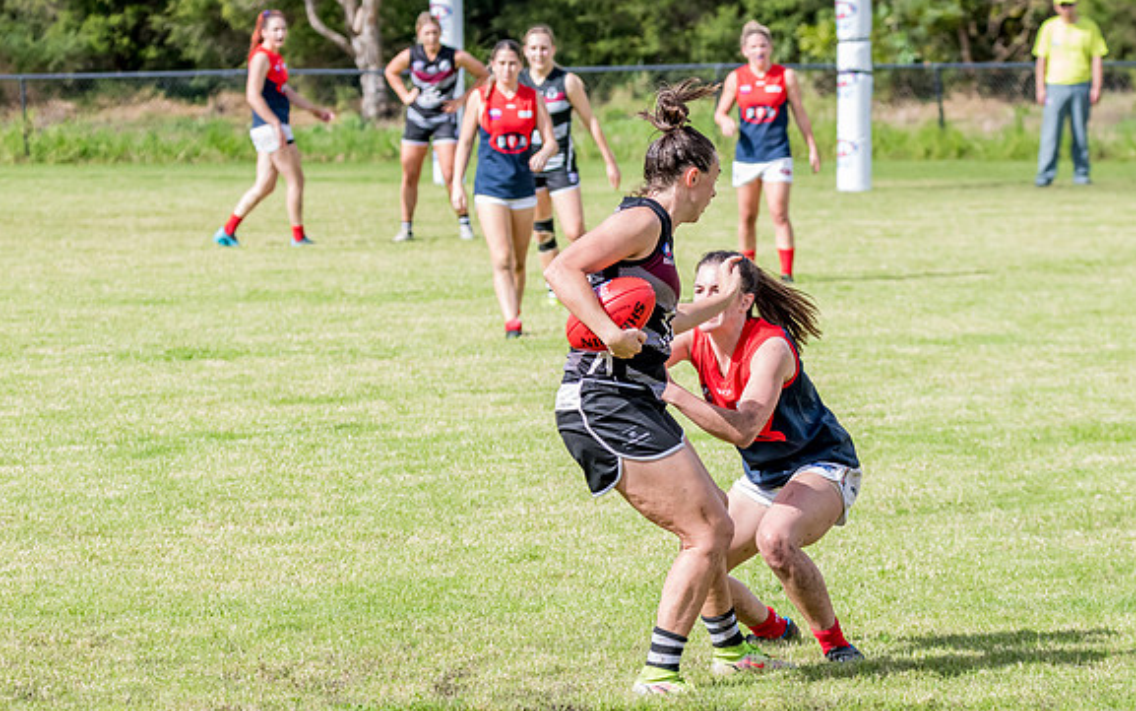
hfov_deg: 7.7
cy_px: 398
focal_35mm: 273
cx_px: 650
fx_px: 8454
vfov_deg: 4.8
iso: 800
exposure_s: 1/1600
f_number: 8
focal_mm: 170
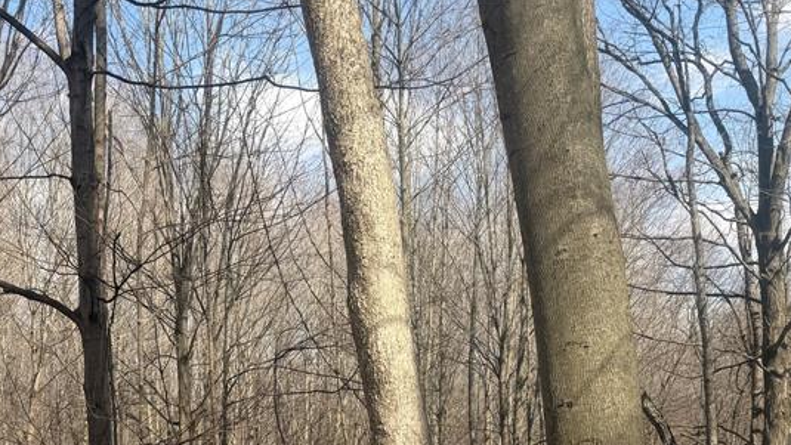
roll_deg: +2.4
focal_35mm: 50
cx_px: 108
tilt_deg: -4.5
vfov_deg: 21.8
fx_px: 1049
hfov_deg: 39.0
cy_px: 563
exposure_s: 1/3021
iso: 80
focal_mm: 6.76
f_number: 1.78
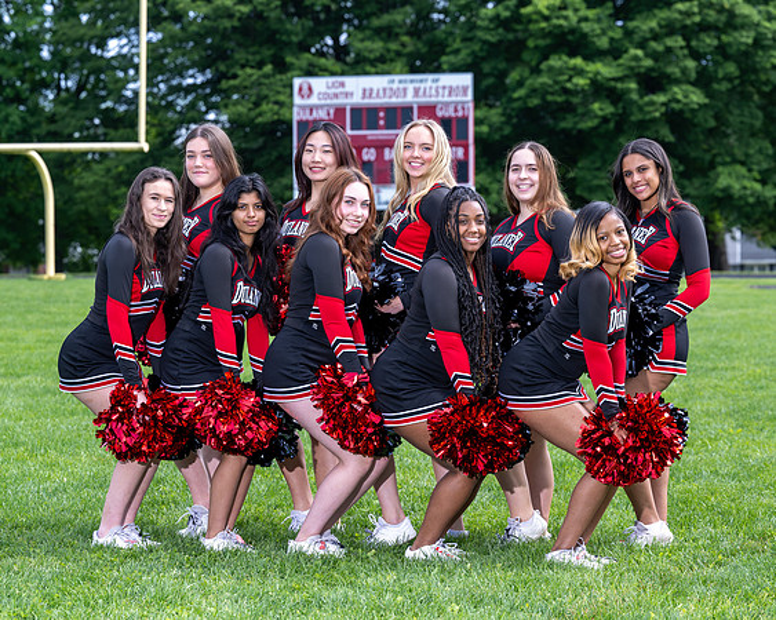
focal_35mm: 110
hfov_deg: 17.4
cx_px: 428
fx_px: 2529
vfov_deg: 14.0
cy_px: 302
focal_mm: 88
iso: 50
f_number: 4.5
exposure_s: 1/125
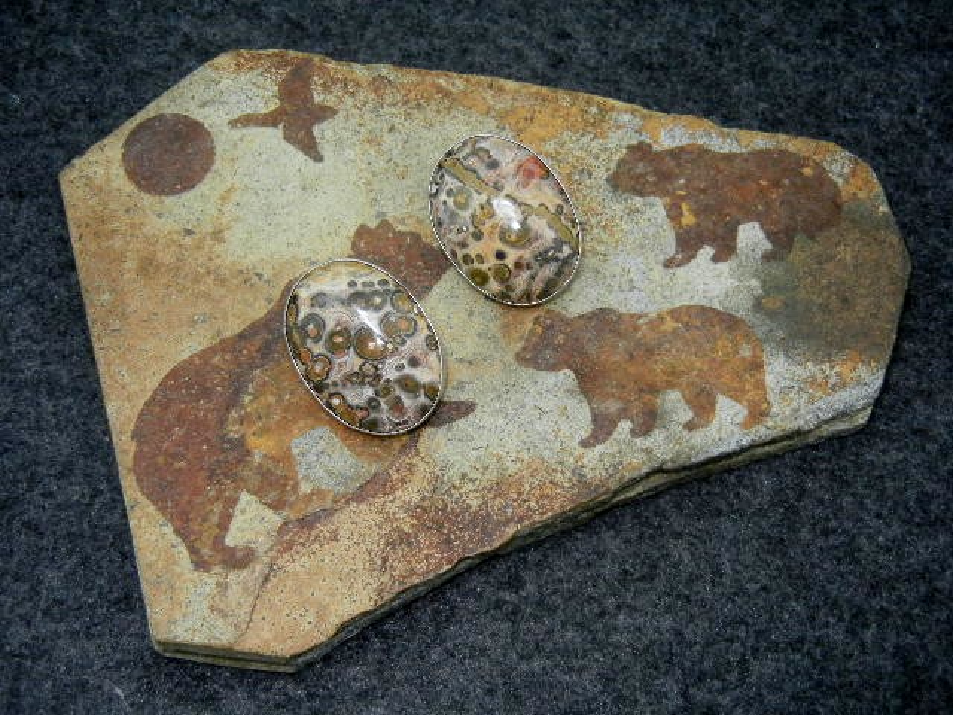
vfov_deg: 28.0
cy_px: 358
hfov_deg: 36.8
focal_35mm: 52
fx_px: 1432
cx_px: 476
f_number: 3.9
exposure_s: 1/30
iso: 450
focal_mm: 9.3
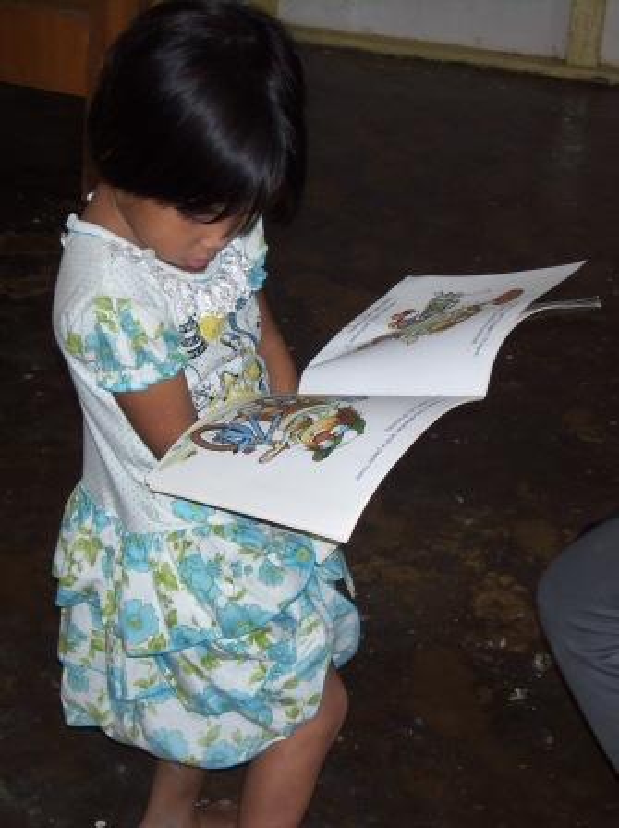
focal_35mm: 56
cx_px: 310
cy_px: 414
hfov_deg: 26.1
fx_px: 1338
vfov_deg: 34.4
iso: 80
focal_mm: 9.4
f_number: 3.4
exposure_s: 1/60
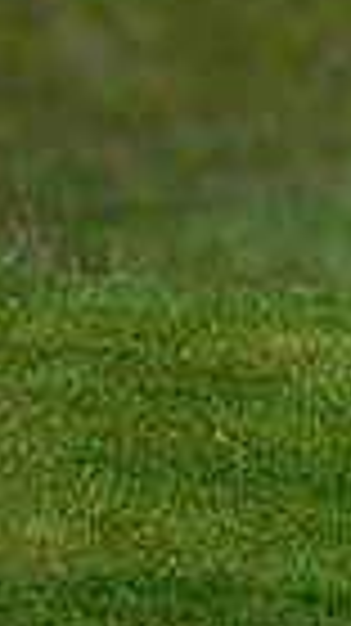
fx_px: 29058
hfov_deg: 0.7
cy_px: -133
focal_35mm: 1753
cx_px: 1264
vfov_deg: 1.2
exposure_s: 1/5000
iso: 500
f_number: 4.5
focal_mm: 400
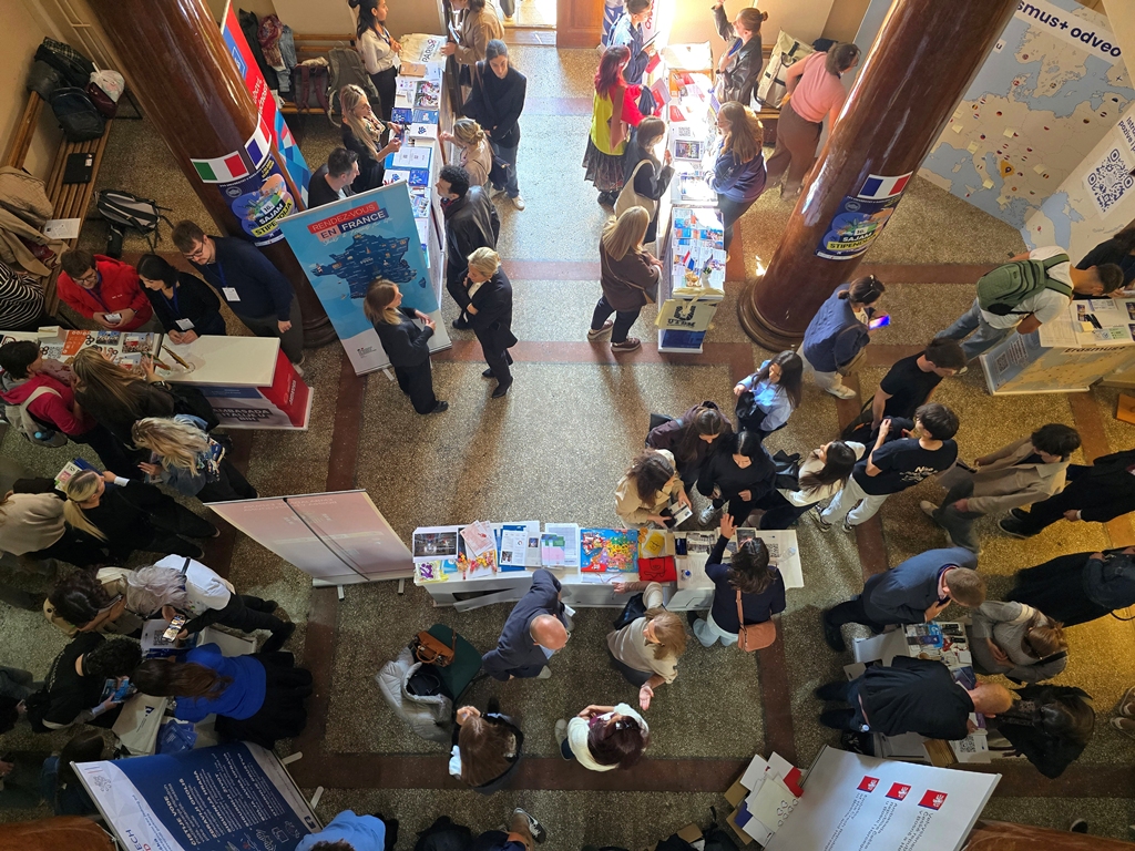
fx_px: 754
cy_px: 426
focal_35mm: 23
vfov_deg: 58.9
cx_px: 568
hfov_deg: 73.9
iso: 400
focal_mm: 6.3
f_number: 1.7
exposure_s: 1/100
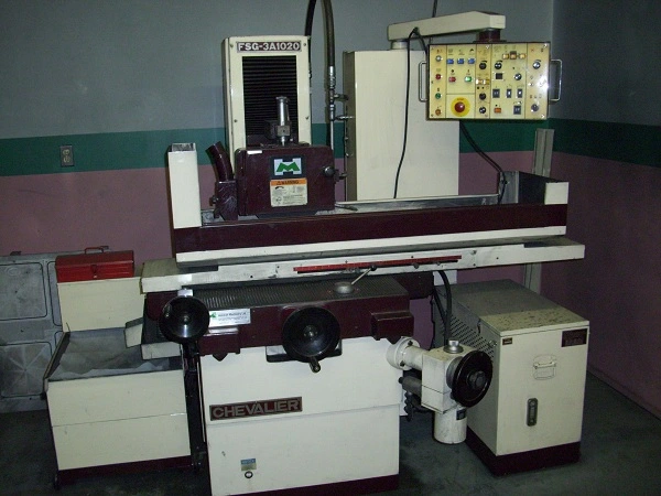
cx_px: 330
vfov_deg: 41.8
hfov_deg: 54.0
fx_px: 649
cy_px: 248
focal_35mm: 34
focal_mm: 5.7
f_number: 2.9
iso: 250
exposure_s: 1/40
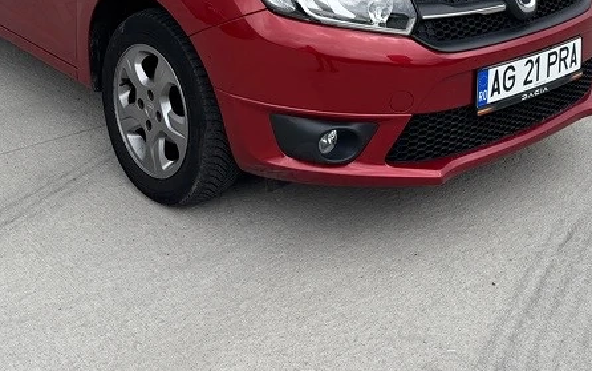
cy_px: -89
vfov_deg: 21.0
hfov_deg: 35.7
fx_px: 920
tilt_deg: -9.6
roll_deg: +0.1
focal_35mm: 57
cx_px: 271
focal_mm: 6.76
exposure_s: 1/1869
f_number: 1.78
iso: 80
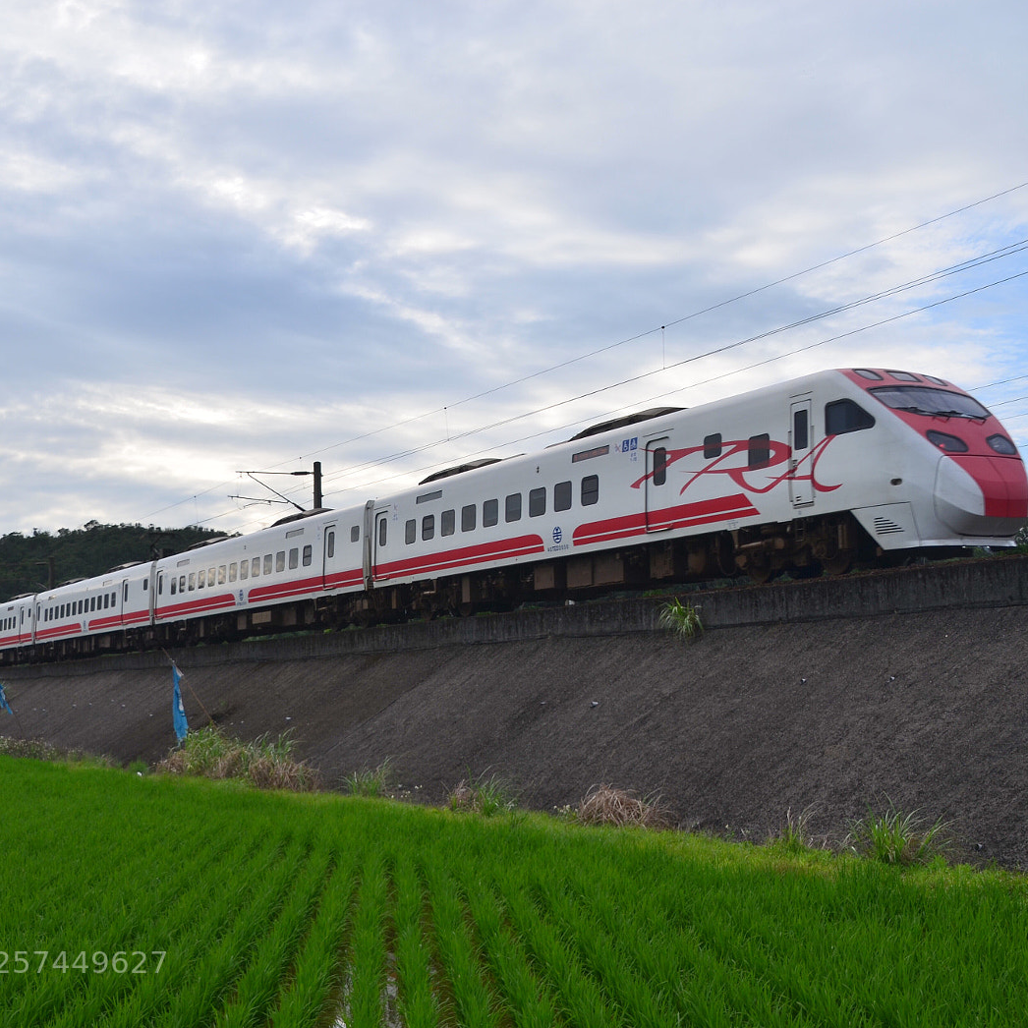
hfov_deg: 34.9
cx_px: 439
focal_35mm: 49
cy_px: 519
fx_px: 1635
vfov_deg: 34.9
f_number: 8
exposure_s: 1/320
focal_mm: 25
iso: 100
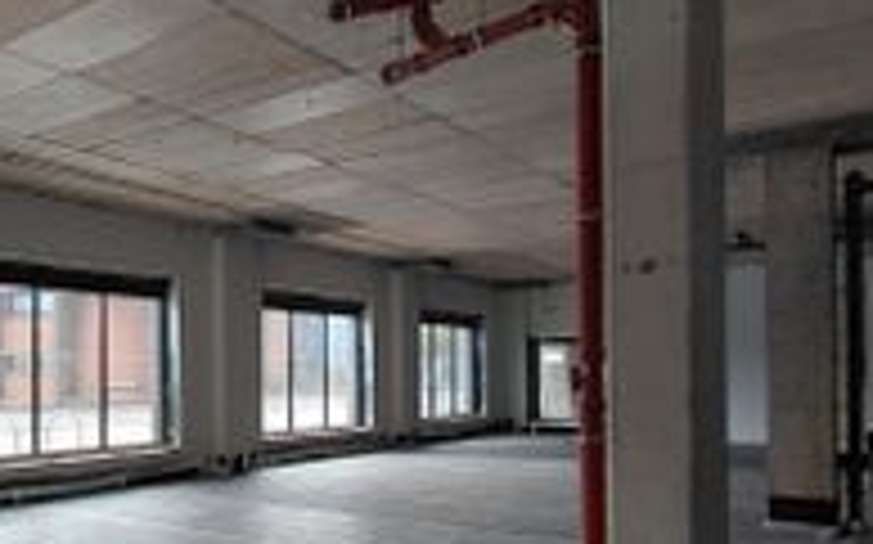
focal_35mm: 35
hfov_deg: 49.4
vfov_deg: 35.8
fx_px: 832
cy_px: 373
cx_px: 90
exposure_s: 1/120
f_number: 2.2
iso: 50
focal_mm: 1.64
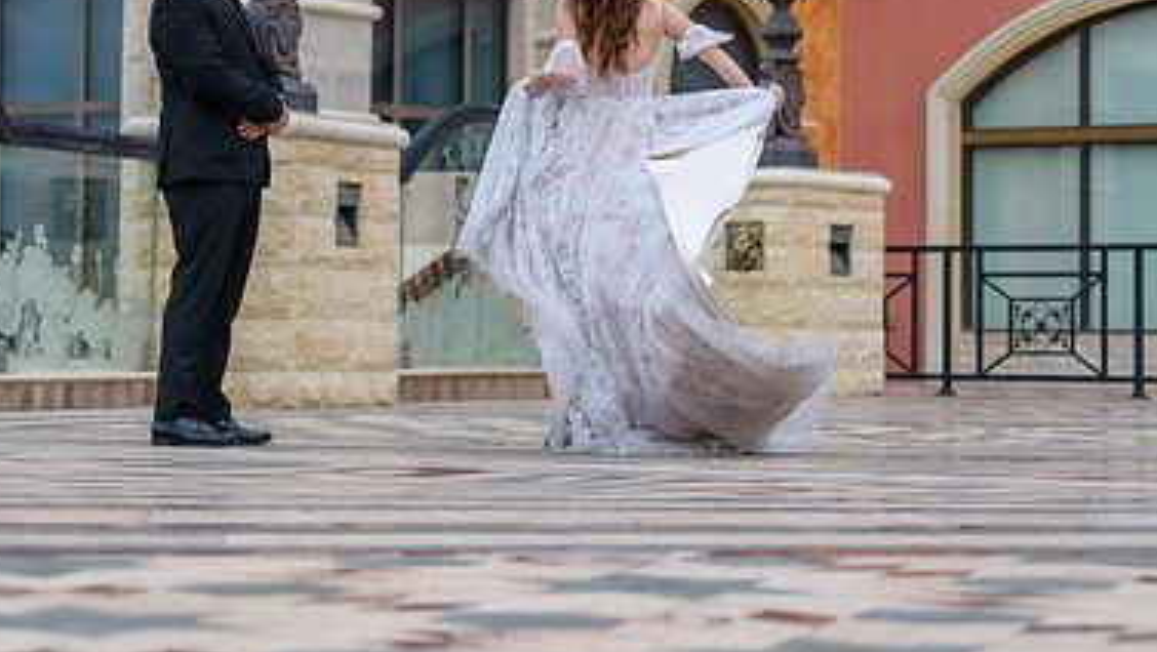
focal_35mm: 113
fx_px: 3469
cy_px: 82
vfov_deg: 10.7
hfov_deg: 18.9
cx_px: 548
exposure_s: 1/3200
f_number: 2.8
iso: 400
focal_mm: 70
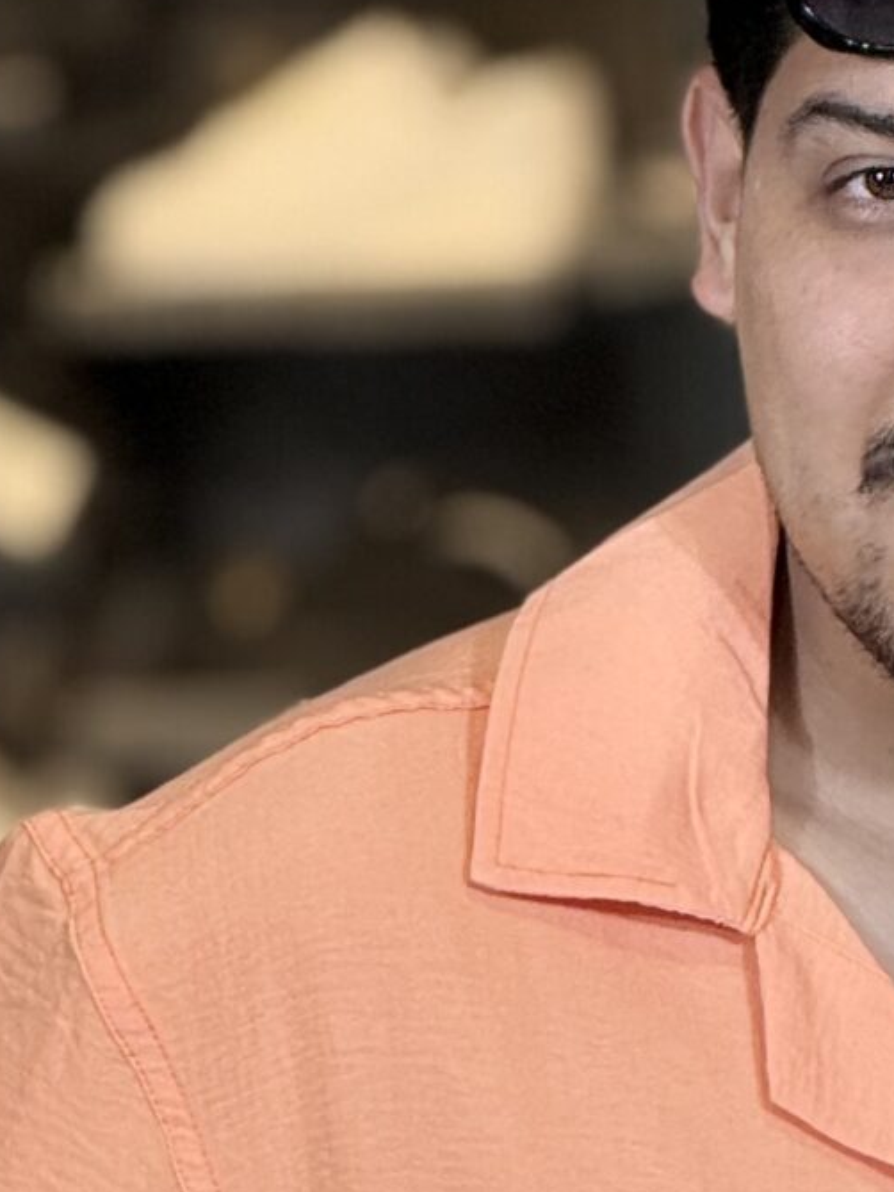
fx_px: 15801
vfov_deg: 4.3
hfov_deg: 3.2
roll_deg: +2.7
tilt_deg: -5.6
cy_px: 1629
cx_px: 917
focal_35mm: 459
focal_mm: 15.66
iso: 125
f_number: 2.8
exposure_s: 1/100
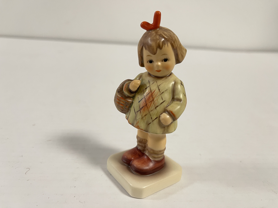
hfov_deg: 69.4
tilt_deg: -20.0
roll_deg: -4.9
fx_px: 201
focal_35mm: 25
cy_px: 104
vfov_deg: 54.9
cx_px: 139
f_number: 1.6
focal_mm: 5.1
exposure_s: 1/50
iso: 80
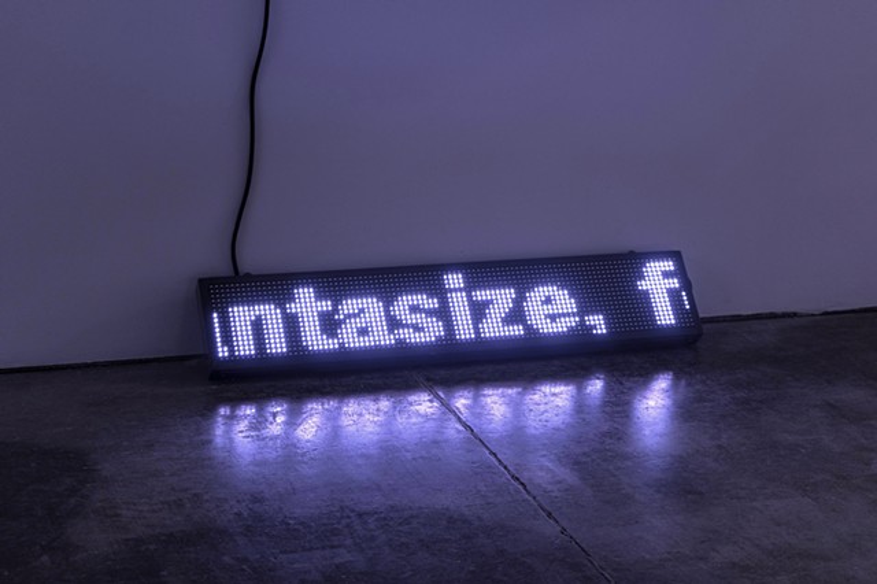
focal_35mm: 70
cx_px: 438
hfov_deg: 28.9
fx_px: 1704
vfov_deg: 19.4
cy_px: 292
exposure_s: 1/40
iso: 800
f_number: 5.6
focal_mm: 70
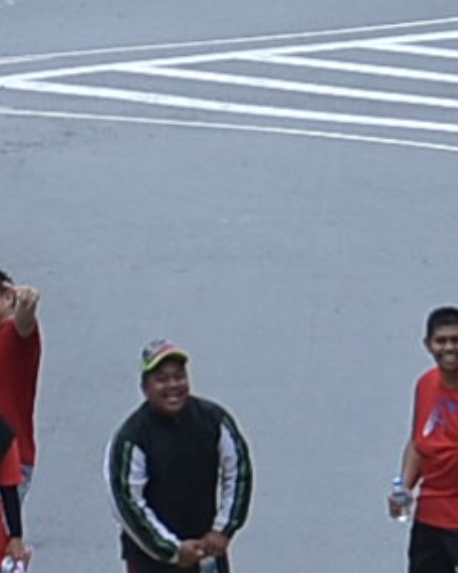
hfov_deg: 2.0
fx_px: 12945
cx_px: 545
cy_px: -494
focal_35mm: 764
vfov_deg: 2.5
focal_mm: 55
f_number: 4.5
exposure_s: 1/320
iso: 125
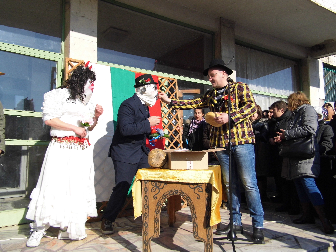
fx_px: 281
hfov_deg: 61.7
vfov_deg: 48.2
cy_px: 126
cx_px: 168
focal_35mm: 29
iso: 100
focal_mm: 5.2
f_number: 9.2
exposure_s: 1/160
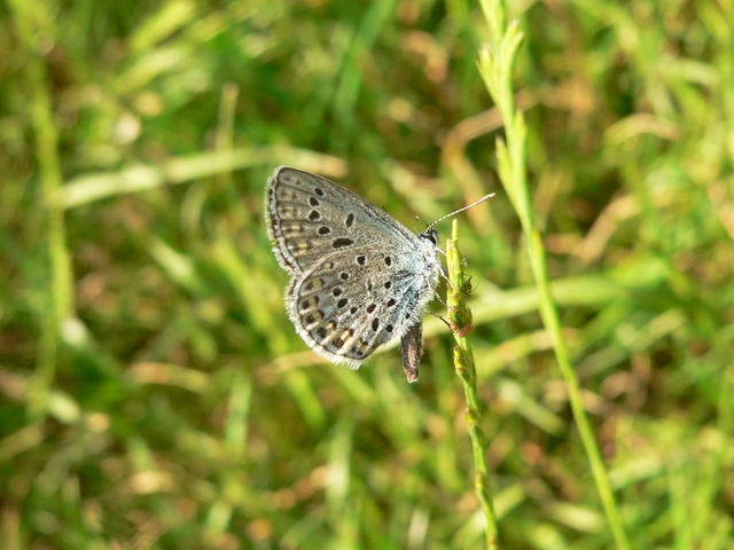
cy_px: 275
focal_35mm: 73
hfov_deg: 26.7
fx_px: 1548
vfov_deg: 20.2
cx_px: 367
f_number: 4
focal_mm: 12.1
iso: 100
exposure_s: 1/200
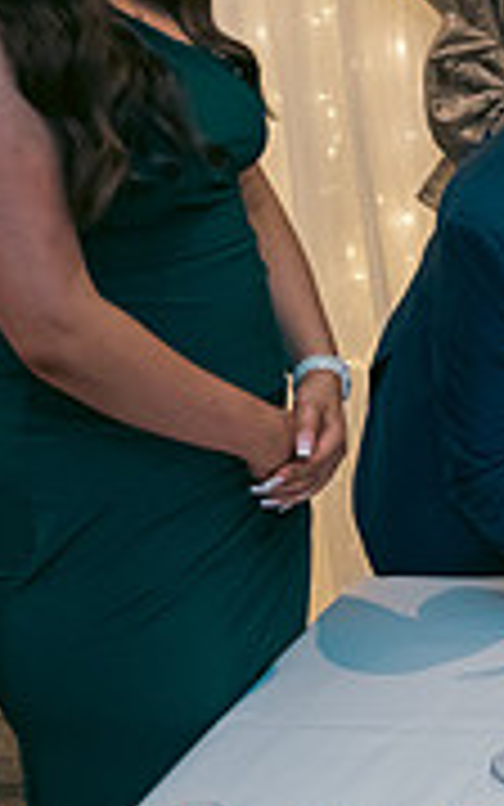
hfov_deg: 13.0
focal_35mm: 86
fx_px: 1889
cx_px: 1048
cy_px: 196
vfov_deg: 23.8
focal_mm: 26
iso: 800
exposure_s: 1/160
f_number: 3.5
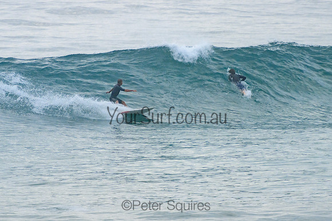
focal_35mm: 522
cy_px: 98
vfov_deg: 2.6
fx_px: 4815
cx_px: 171
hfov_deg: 3.9
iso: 500
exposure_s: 1/1250
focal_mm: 380
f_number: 5.6
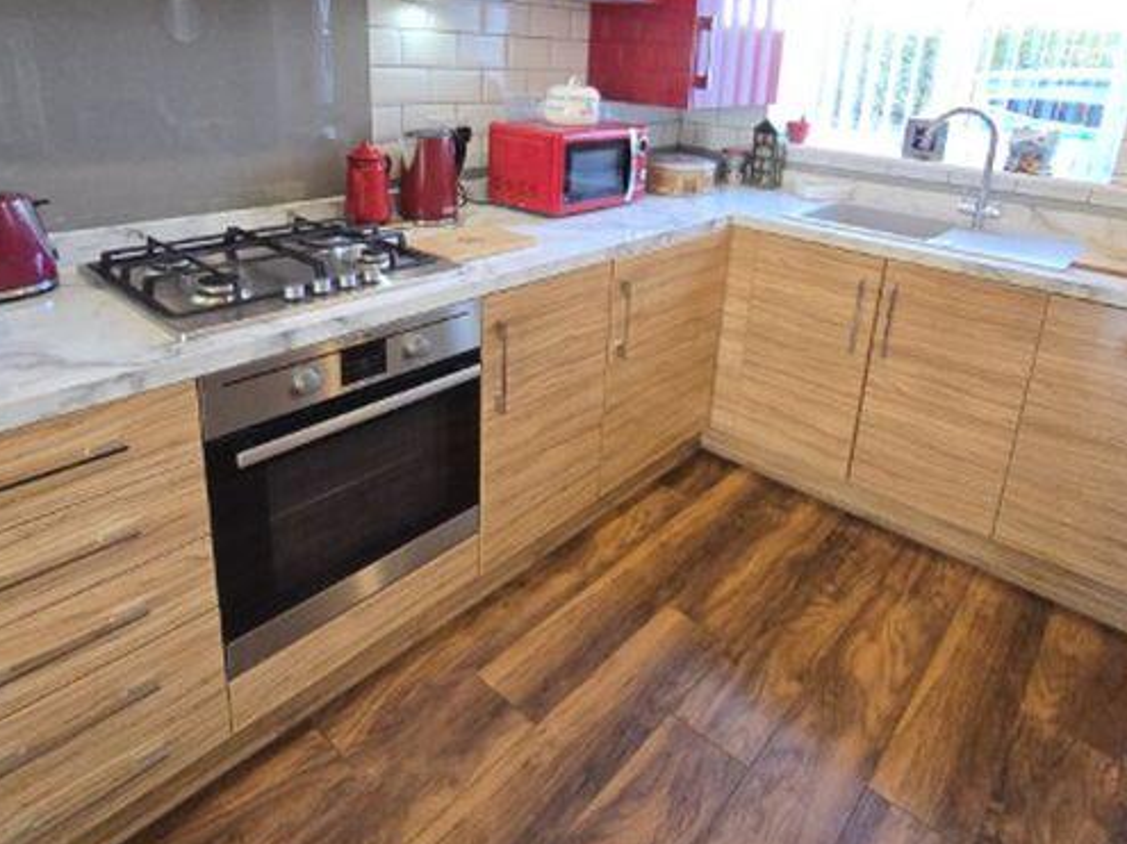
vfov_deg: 61.7
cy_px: 275
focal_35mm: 21
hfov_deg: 79.0
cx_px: 583
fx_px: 684
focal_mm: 2.2
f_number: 2.2
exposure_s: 1/50
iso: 250
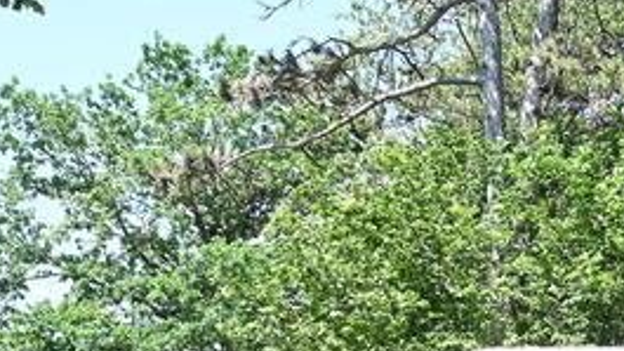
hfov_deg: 24.9
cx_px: 765
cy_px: 578
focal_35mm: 76
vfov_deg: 14.4
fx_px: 1257
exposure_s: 1/200
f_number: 9
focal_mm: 24
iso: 400
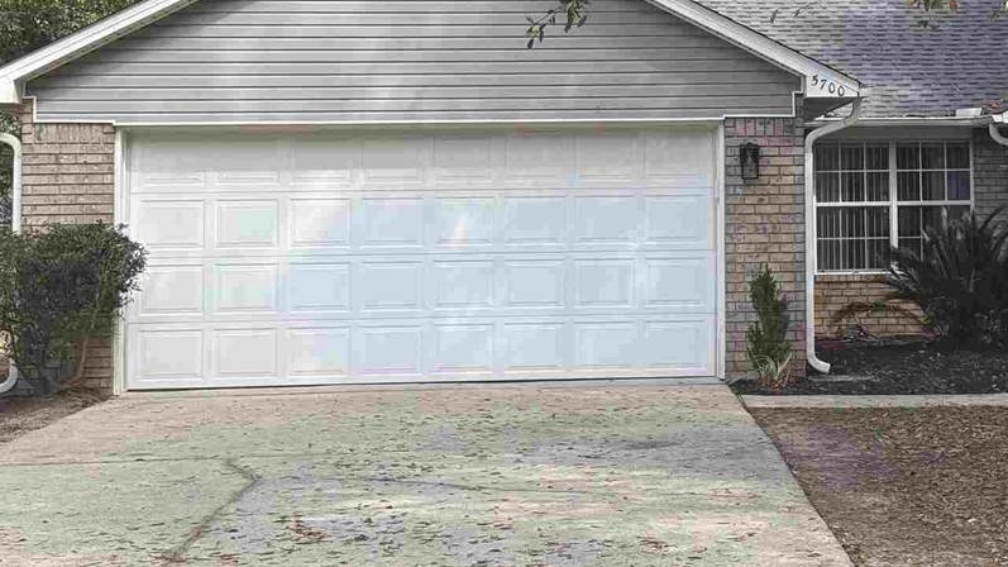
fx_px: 2245
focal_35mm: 84
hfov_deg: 24.9
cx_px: 808
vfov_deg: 14.2
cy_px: 47
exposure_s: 1/1543
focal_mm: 6.76
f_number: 1.78
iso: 64
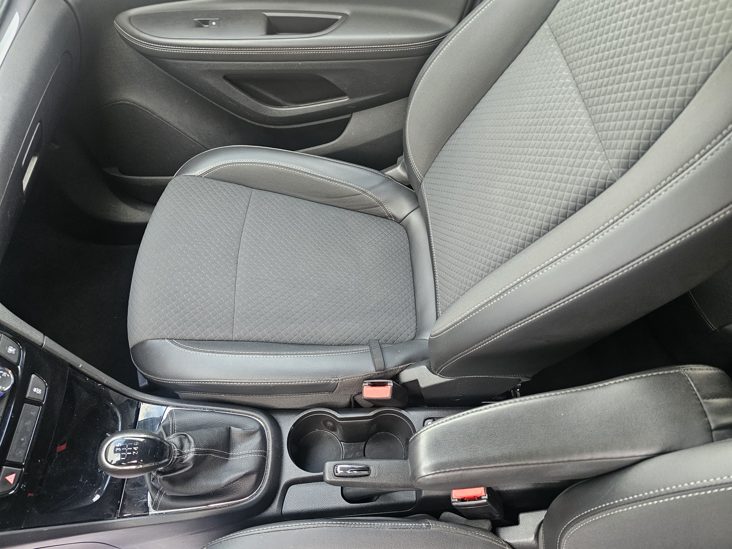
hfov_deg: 73.9
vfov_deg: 58.9
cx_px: 366
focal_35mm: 23
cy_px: 274
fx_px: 486
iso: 640
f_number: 1.7
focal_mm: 6.3
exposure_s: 1/100
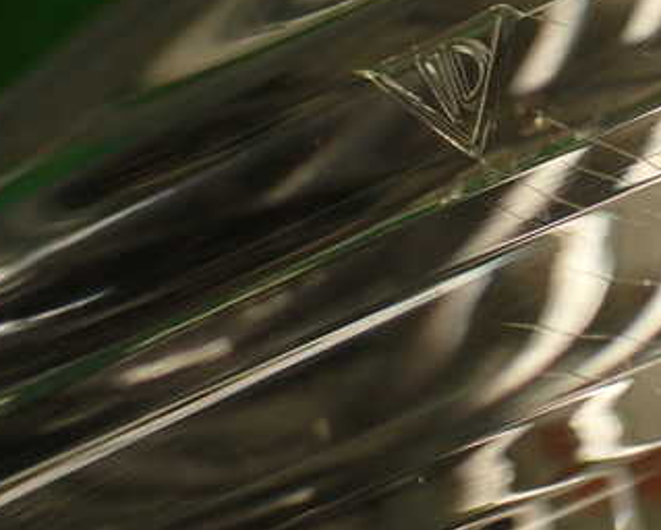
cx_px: 593
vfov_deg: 23.1
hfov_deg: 27.7
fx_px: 1293
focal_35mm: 66
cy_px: 188
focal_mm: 6.37
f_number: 2.5
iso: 100
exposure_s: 1/100
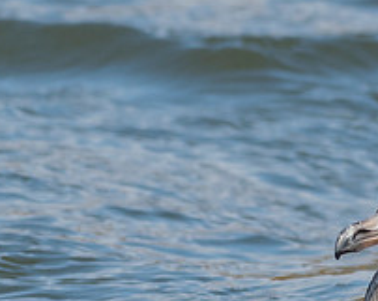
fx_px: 19427
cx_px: 436
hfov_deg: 1.1
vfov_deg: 0.9
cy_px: 437
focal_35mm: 1739
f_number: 8
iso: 200
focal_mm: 210
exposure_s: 1/320
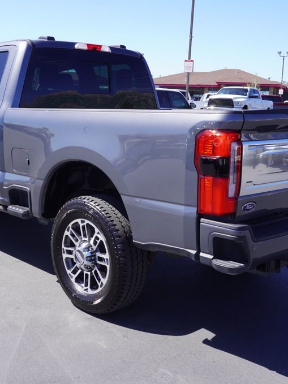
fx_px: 507
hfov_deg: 31.6
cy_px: 192
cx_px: 117
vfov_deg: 41.5
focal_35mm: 46
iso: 100
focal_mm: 21
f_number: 8
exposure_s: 1/125
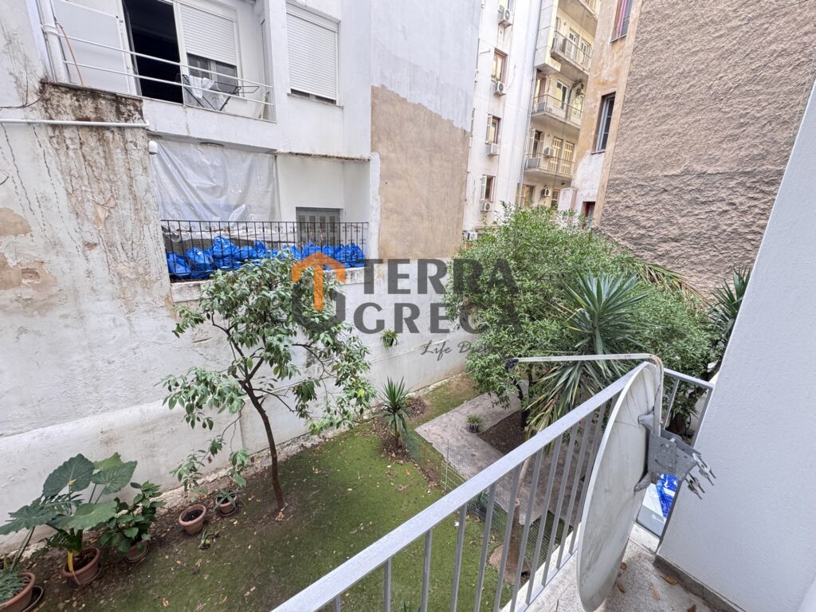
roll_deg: -2.2
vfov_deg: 85.7
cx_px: 408
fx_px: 330
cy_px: 306
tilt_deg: -15.6
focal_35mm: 14
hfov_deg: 102.1
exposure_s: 1/99
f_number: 2.2
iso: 125
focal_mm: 2.22
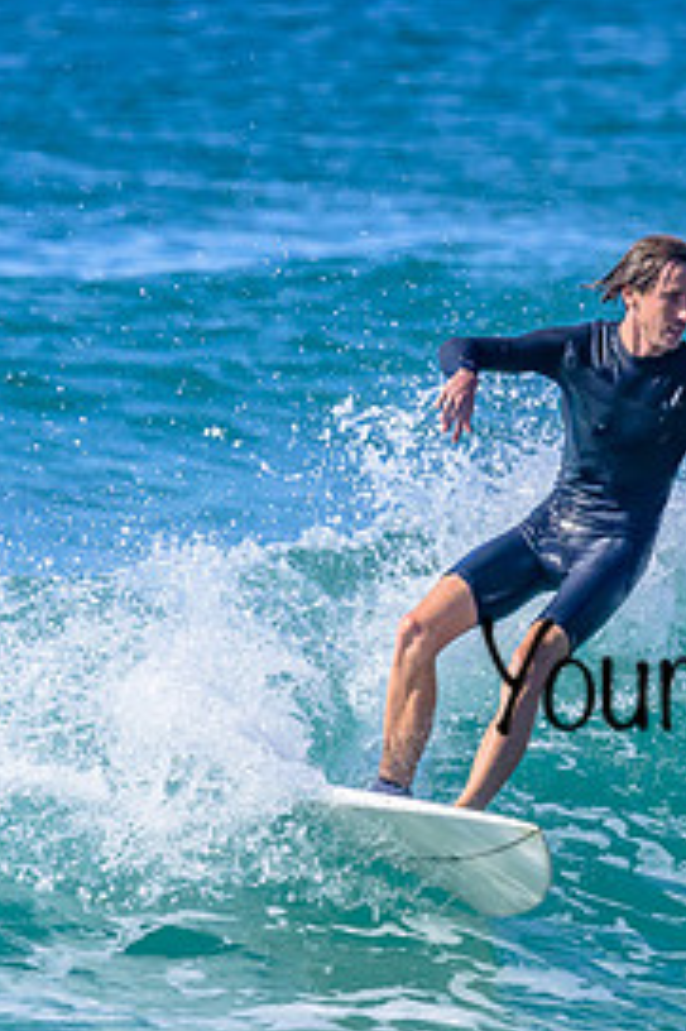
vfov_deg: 1.5
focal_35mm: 1333
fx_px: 38147
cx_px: 637
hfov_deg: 1.0
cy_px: 572
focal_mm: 500
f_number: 10
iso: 900
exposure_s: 1/2000
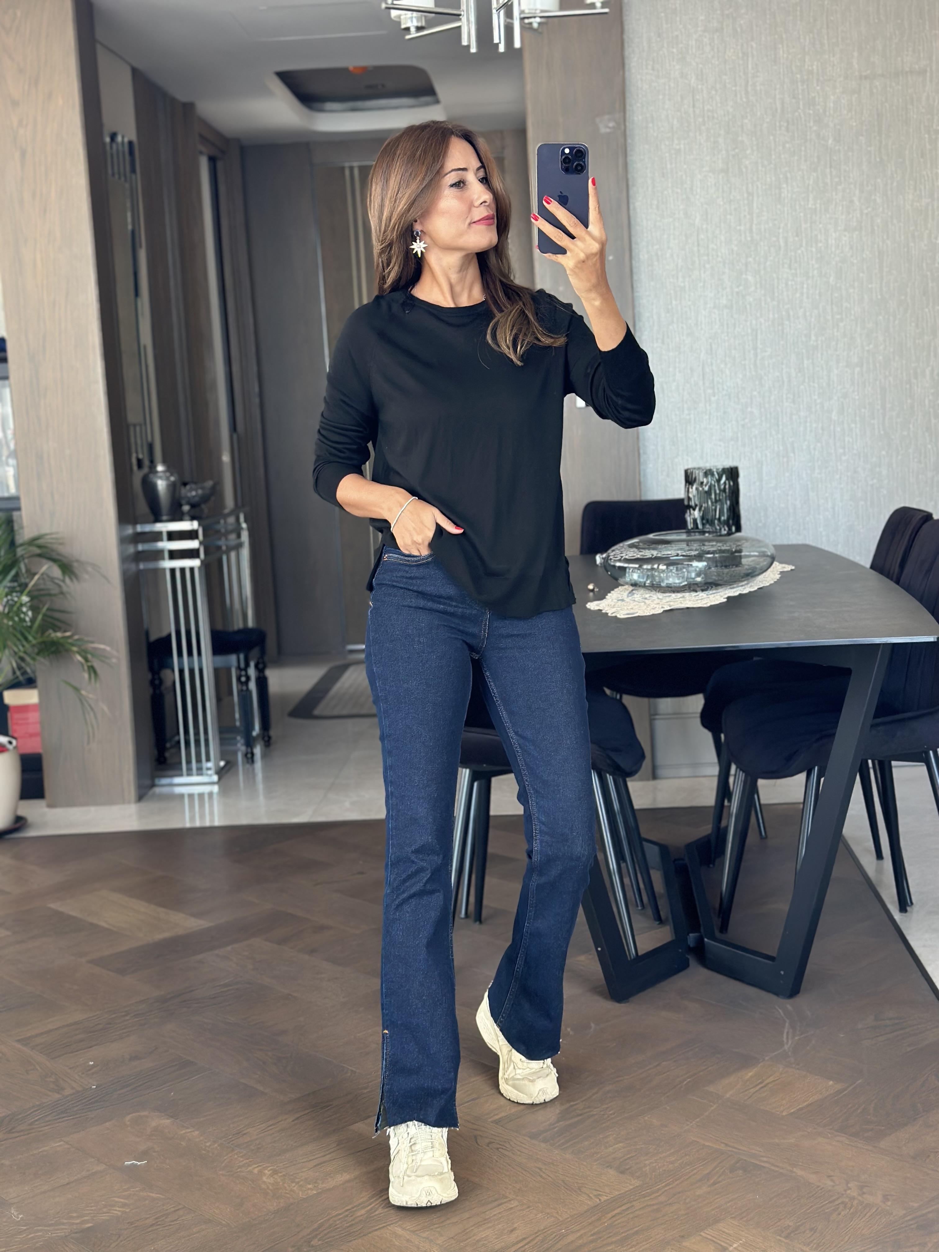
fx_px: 1736
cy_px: 626
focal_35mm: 48
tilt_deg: -22.0
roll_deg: +3.8
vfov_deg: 39.7
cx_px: 470
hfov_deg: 30.3
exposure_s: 1/60
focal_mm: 6.86
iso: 125
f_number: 1.78
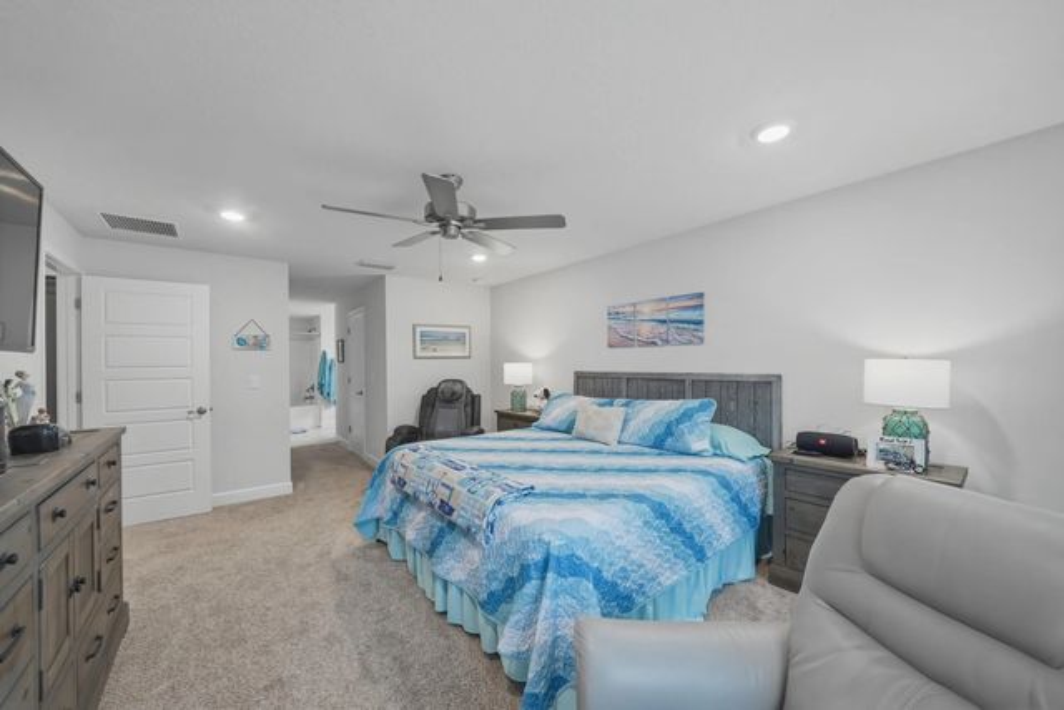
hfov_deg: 112.6
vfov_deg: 90.0
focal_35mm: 12
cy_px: 355
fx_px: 355
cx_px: 532
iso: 800
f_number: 8
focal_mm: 12
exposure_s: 1/40
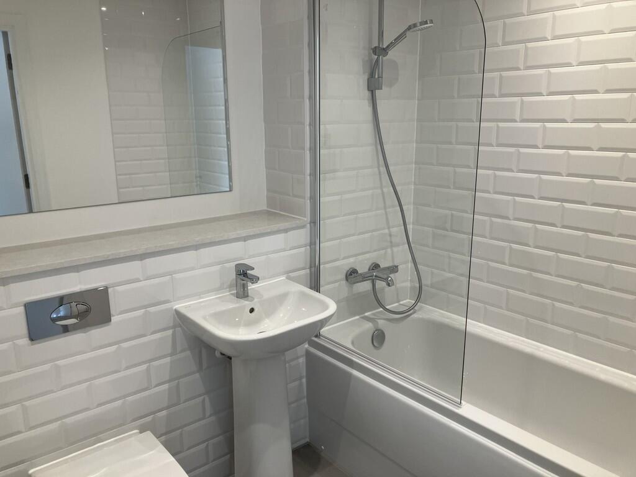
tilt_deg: -12.9
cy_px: 238
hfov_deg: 63.4
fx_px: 514
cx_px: 318
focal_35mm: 28
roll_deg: +0.6
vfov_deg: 49.7
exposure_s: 1/100
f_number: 1.8
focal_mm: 3.99
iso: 64
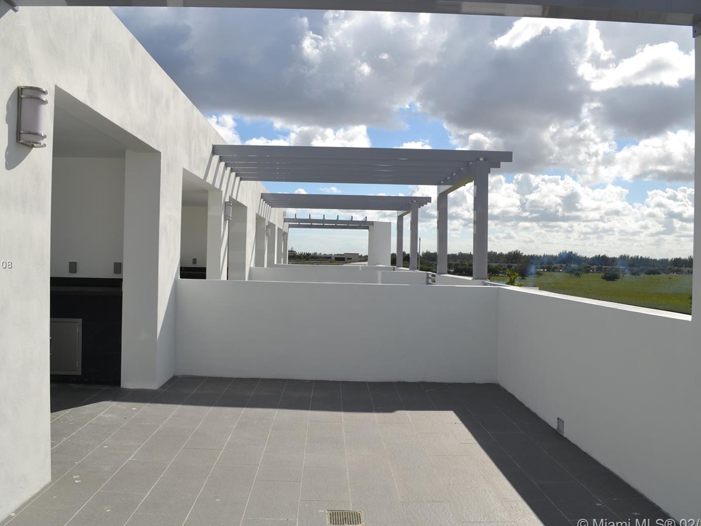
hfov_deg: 59.9
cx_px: 337
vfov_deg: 46.8
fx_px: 608
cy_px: 265
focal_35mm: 30
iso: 100
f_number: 9
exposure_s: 1/320
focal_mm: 18
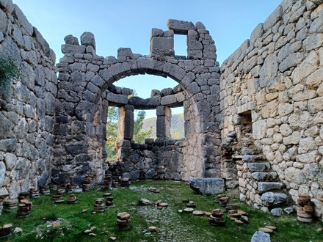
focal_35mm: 25
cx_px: 162
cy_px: 121
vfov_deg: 54.9
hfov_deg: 69.4
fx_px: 233
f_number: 1.8
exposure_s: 1/49
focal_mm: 4.6
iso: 40
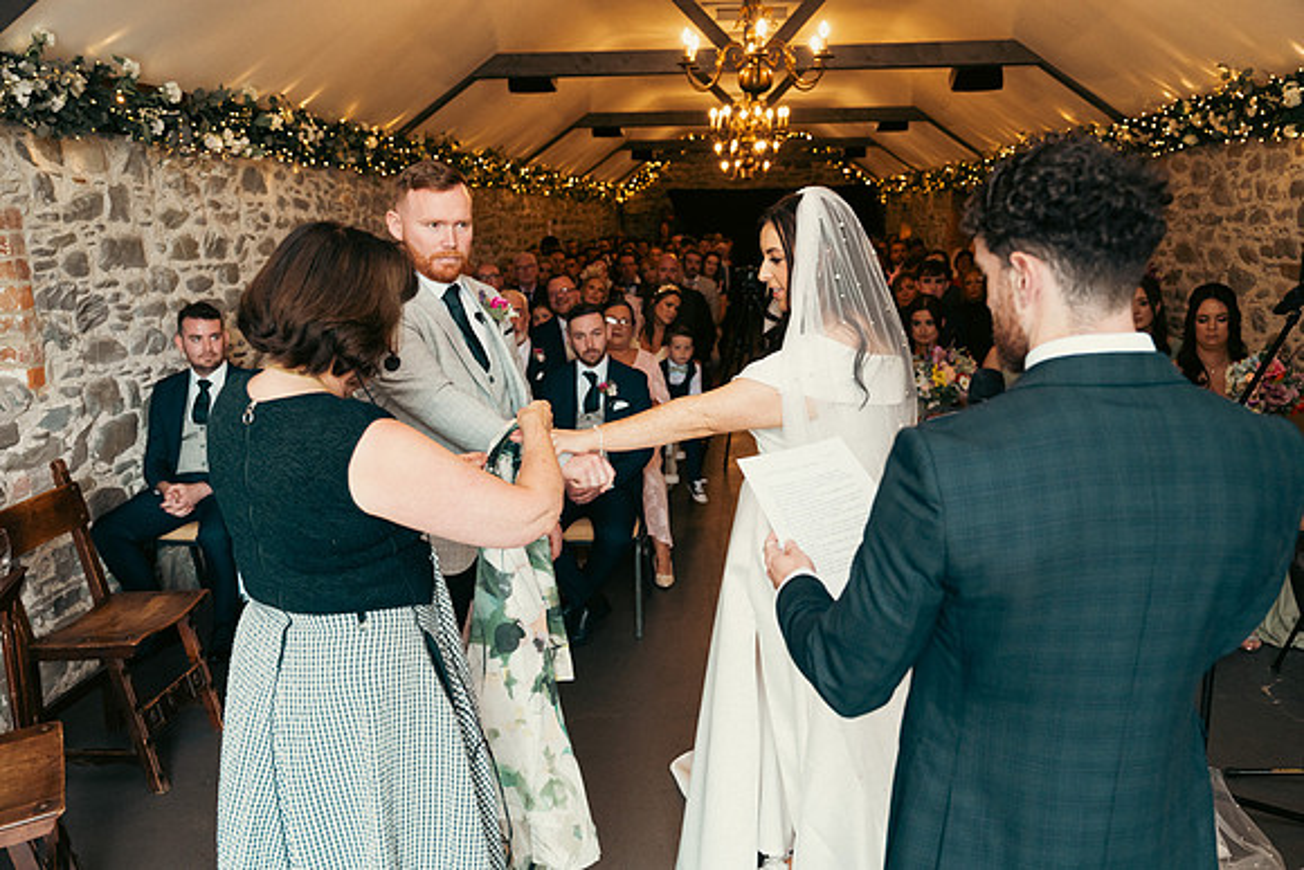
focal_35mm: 30
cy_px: 435
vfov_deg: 43.6
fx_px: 1087
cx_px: 652
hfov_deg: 61.9
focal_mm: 30
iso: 1250
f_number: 3.5
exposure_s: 1/160
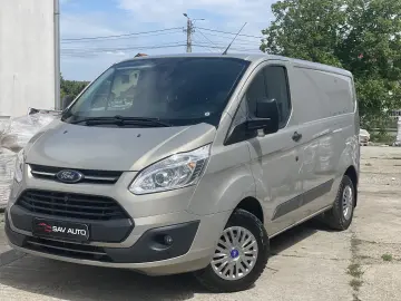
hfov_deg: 36.8
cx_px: 200
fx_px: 602
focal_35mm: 52
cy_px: 150
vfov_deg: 28.0
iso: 32
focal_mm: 6
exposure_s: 1/2519
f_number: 2
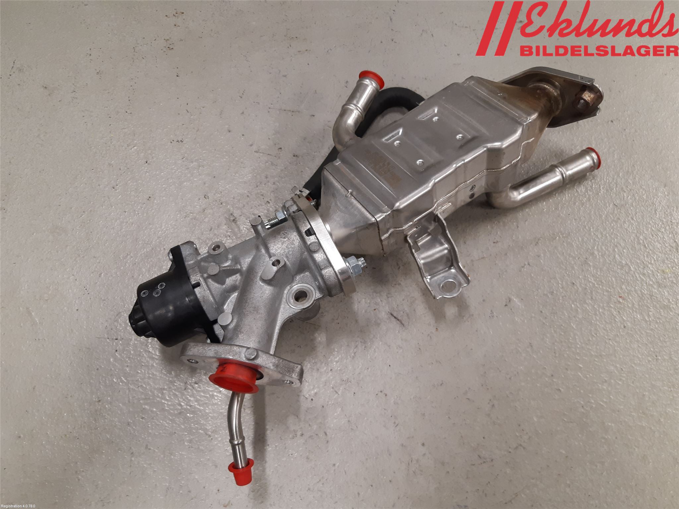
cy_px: 254
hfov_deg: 67.3
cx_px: 340
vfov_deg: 53.1
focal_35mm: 26
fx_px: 510
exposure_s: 1/50
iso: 100
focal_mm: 3.93
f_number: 1.7
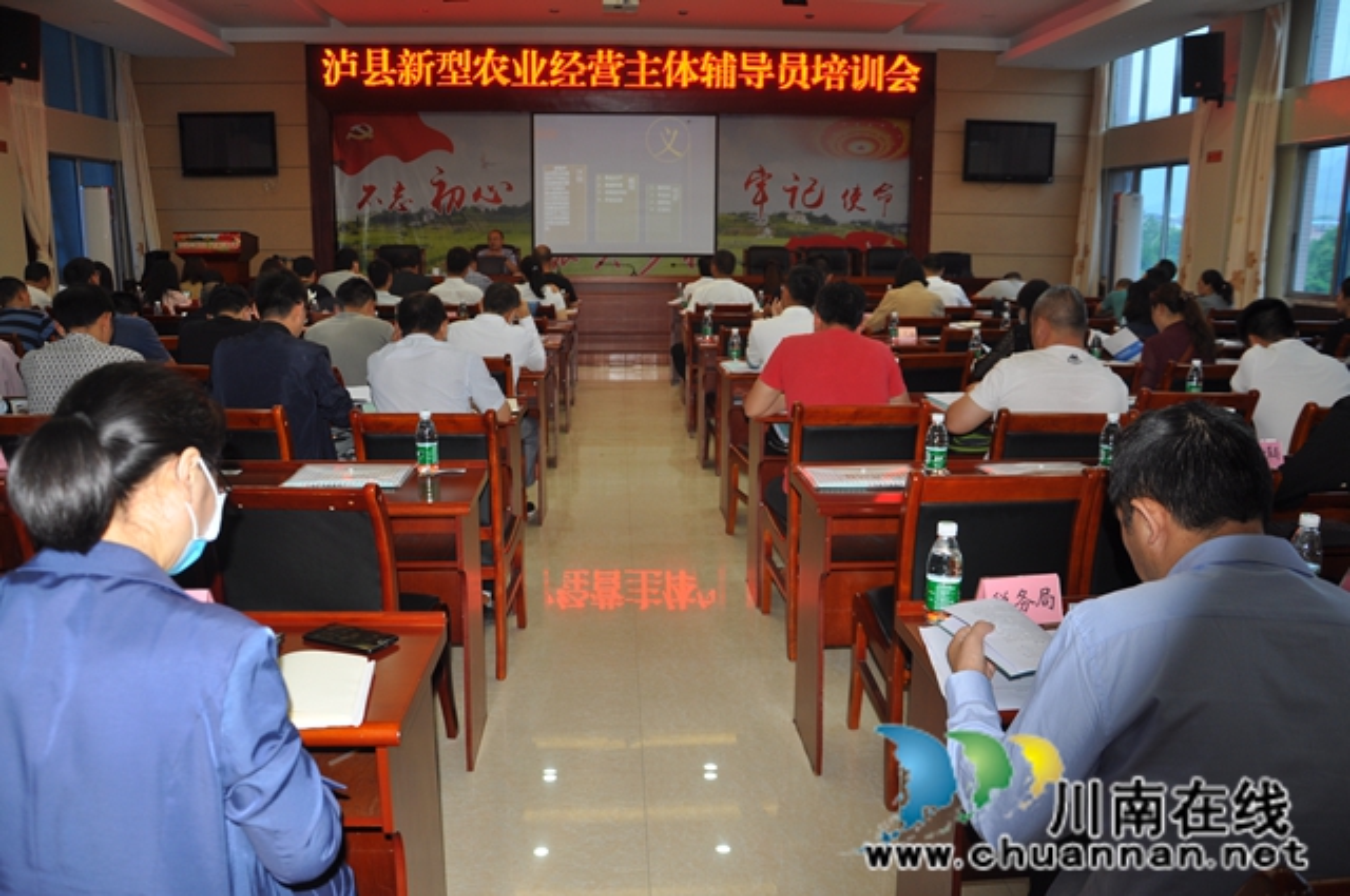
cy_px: 448
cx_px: 675
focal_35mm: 27
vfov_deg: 47.8
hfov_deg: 67.4
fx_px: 1011
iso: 200
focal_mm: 18
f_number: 3.5
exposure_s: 1/60
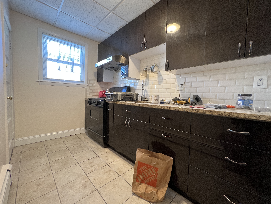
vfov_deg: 89.9
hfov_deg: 106.2
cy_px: 102
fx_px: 102
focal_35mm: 13
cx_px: 136
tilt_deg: -3.9
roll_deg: -1.7
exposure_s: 1/60
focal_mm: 1.57
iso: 200
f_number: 1.8
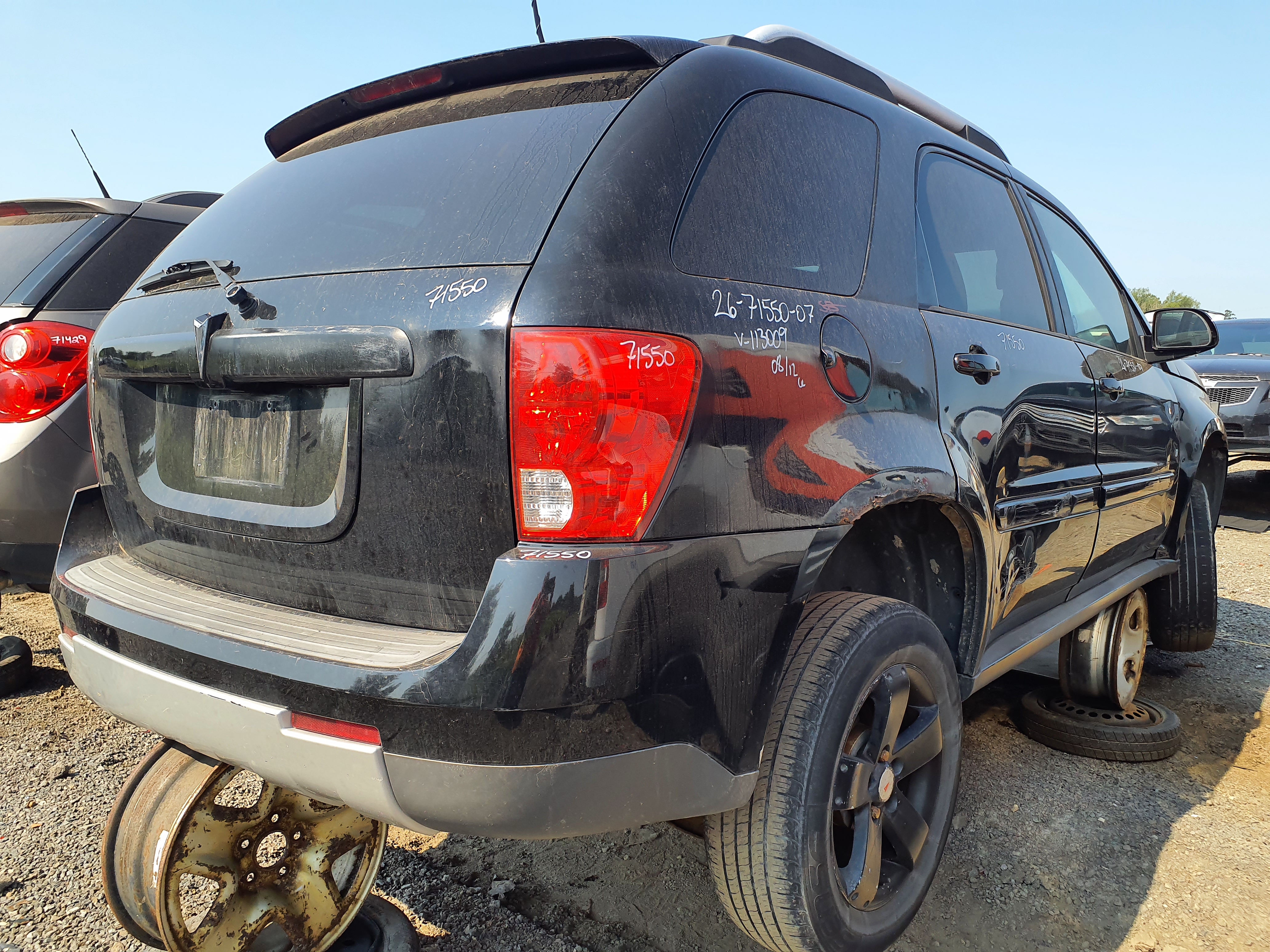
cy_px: 476
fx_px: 991
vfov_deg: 51.4
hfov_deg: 65.3
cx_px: 635
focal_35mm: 27
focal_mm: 3.58
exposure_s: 1/796
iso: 40
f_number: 1.9
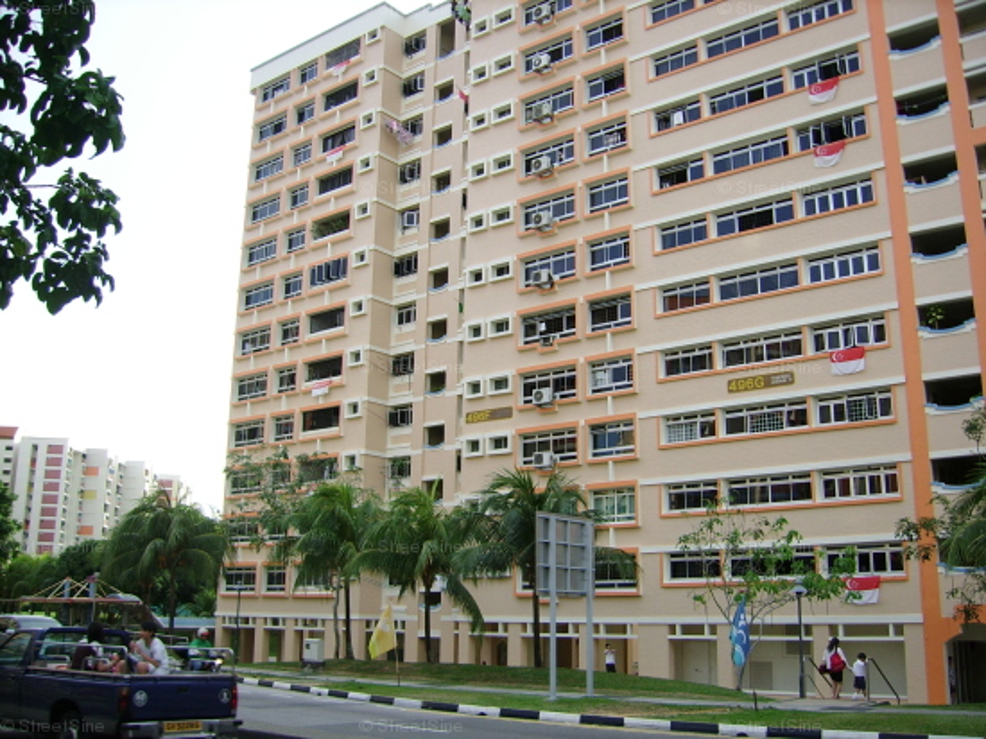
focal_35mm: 35
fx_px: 997
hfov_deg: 52.6
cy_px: 370
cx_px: 493
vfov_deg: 40.7
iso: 50
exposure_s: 1/229
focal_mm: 5.95
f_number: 2.8
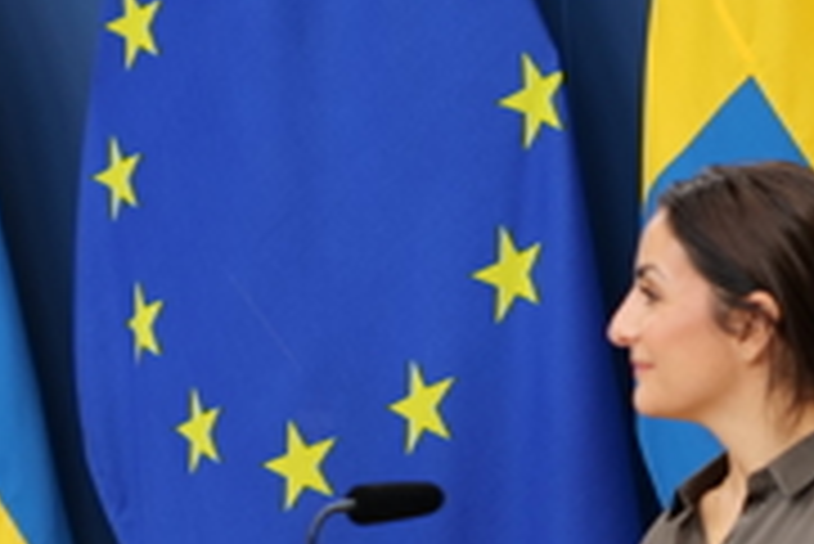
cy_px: 483
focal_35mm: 275
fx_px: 6223
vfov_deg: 5.0
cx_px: -43
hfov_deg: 7.4
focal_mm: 70
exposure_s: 1/80
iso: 400
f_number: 2.8
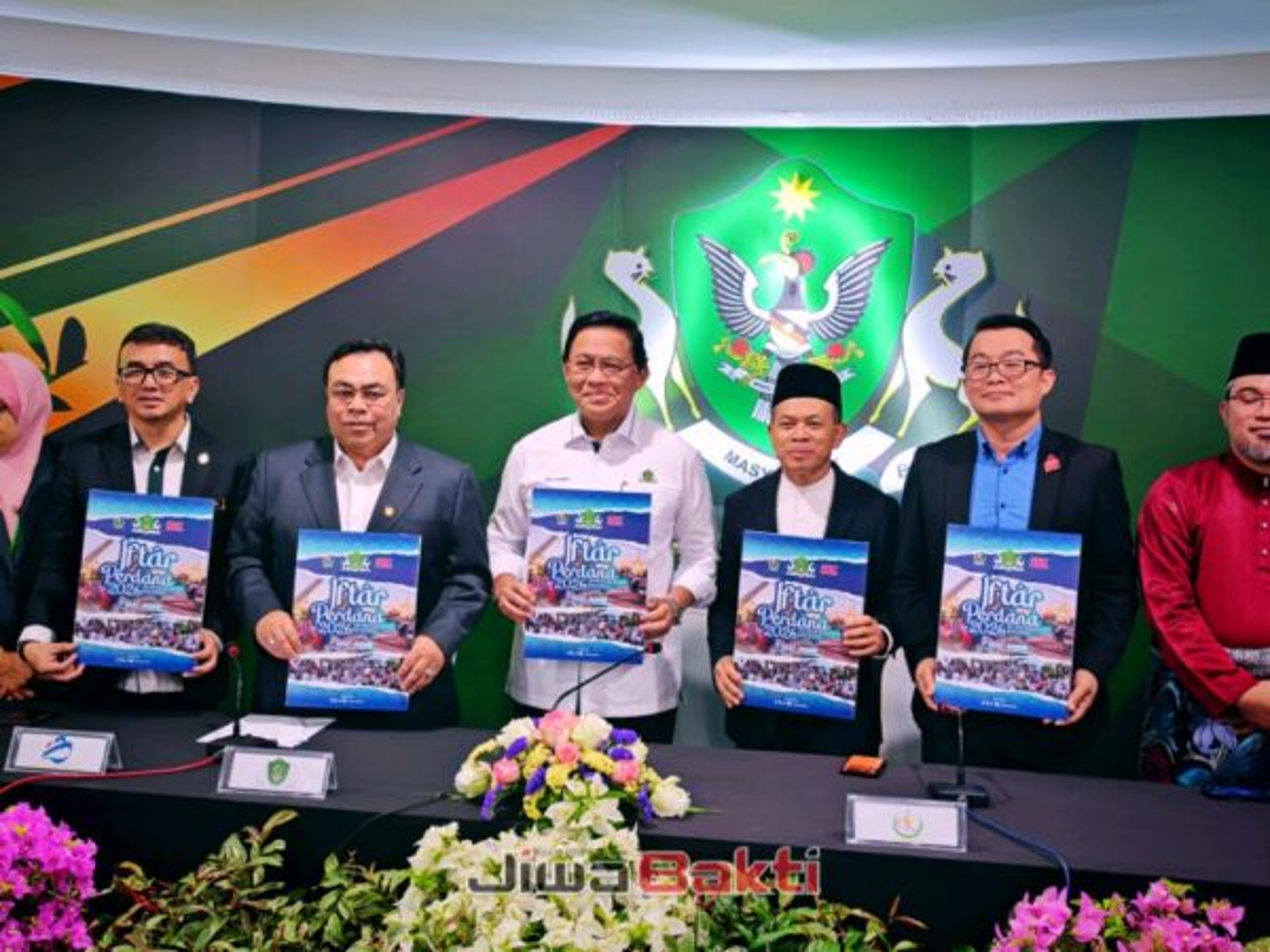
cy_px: 476
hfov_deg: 45.8
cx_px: 635
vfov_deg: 35.1
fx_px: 1504
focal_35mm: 41
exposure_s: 1/100
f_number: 2
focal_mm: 6.83
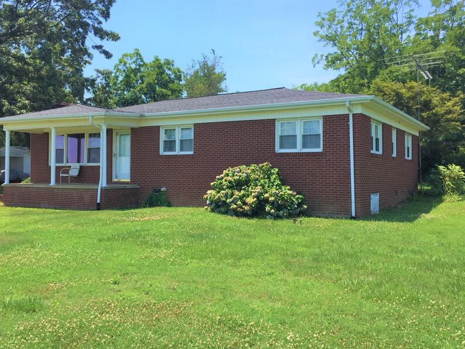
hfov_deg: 53.9
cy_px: 167
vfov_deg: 41.8
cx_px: 218
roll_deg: -2.4
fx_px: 457
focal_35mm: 34
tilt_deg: -1.9
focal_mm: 4.15
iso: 32
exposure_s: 1/1883
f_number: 2.2
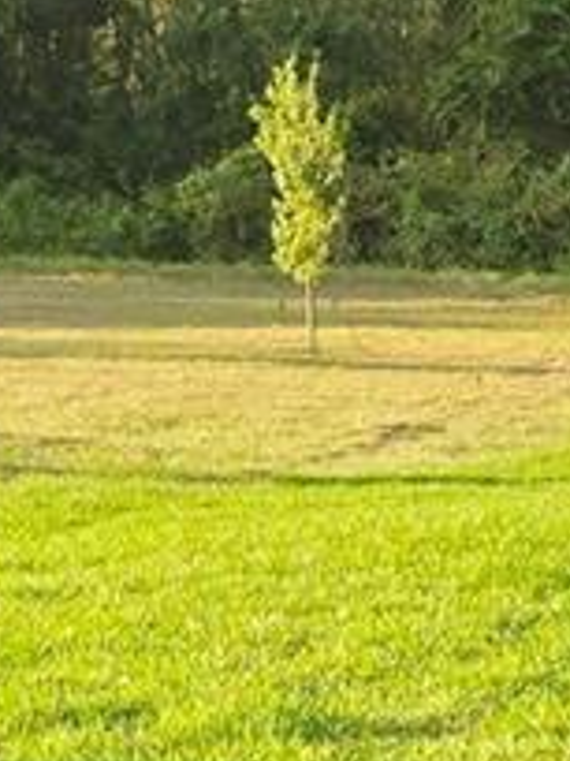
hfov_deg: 11.0
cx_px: 309
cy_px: 716
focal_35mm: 135
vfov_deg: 14.4
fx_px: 2964
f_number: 1.7
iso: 25
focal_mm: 6.3
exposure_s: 1/359
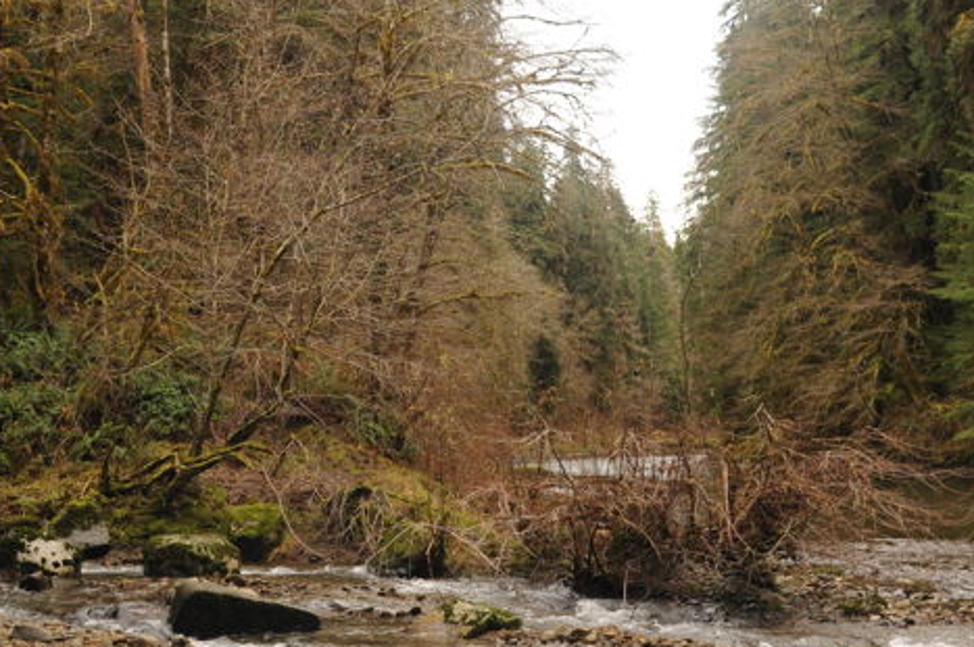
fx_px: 1621
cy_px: 294
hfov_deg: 33.2
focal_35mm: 60
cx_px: 344
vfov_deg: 22.5
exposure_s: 1/100
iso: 1600
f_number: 9
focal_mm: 35
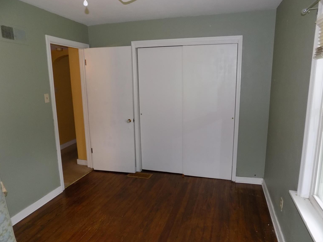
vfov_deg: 56.8
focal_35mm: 24
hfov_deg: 71.6
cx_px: 163
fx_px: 224
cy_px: 121
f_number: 3.1
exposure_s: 1/30
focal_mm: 4
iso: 200
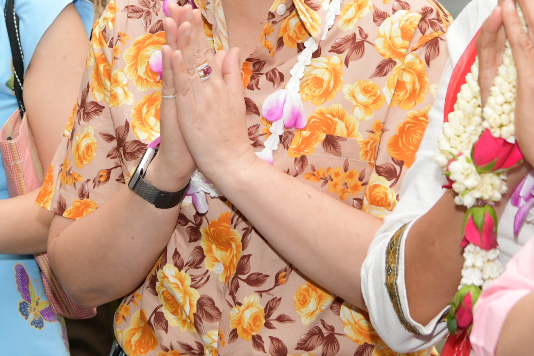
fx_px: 1884
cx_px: 266
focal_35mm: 127
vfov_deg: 10.7
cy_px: 1
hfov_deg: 16.1
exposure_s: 1/200
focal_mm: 52
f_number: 5.6
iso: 1250
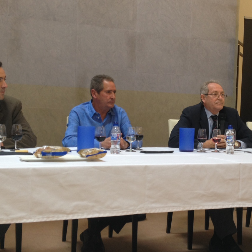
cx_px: 163
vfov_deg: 29.1
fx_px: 486
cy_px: 124
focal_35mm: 59
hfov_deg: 28.9
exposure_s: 1/20
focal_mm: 4.28
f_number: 2.4
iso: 64
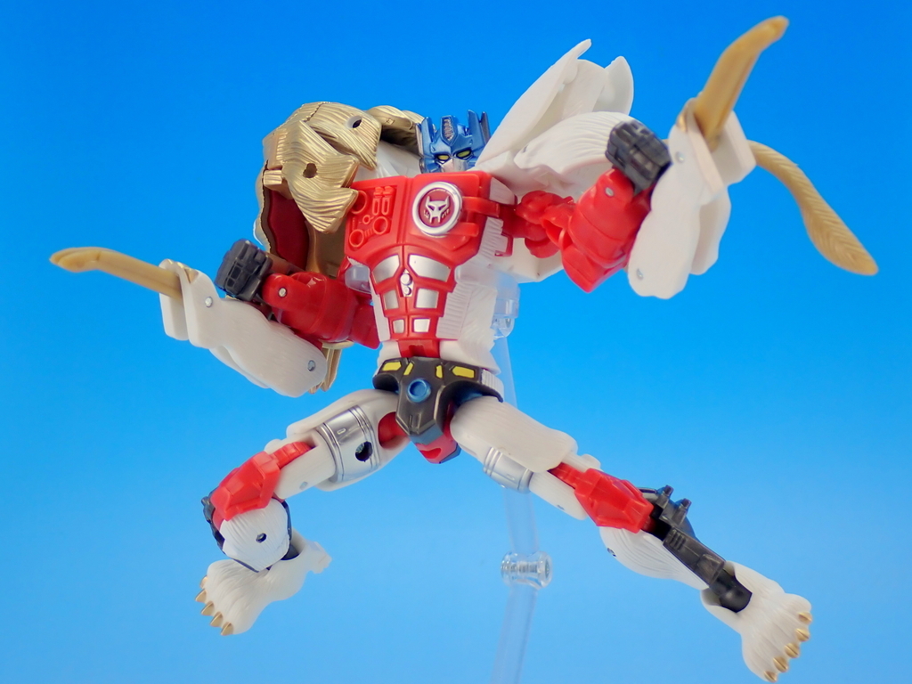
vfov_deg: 21.9
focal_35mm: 67
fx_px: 1765
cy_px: 342
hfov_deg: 29.0
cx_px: 456
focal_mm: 11.88
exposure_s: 1/20
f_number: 3.8
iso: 100
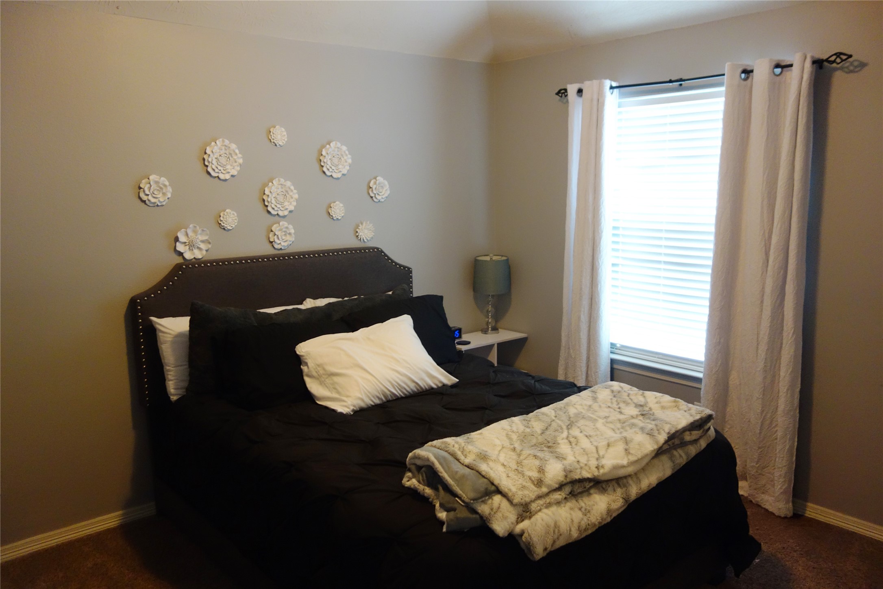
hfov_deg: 65.5
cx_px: 442
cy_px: 294
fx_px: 687
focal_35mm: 28
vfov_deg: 46.4
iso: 800
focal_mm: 10.4
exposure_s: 1/80
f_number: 1.8
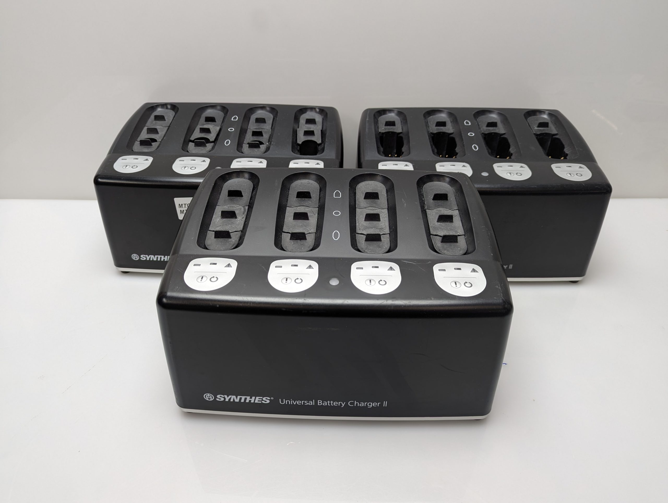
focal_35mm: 24
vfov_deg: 56.9
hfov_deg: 71.5
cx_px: 334
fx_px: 464
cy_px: 252
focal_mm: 6.81
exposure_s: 1/50
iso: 53
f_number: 1.85
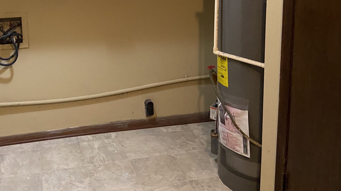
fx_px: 380
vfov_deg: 27.0
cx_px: 90
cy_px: 8
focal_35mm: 42
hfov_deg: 46.8
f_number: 1.8
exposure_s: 1/60
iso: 320
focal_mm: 4.25
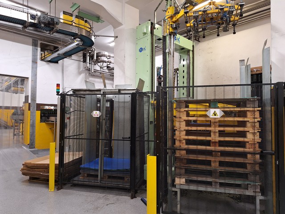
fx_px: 189
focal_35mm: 23
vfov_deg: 58.9
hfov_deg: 73.9
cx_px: 142
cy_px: 107
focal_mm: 5.54
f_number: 1.8
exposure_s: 1/50
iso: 200
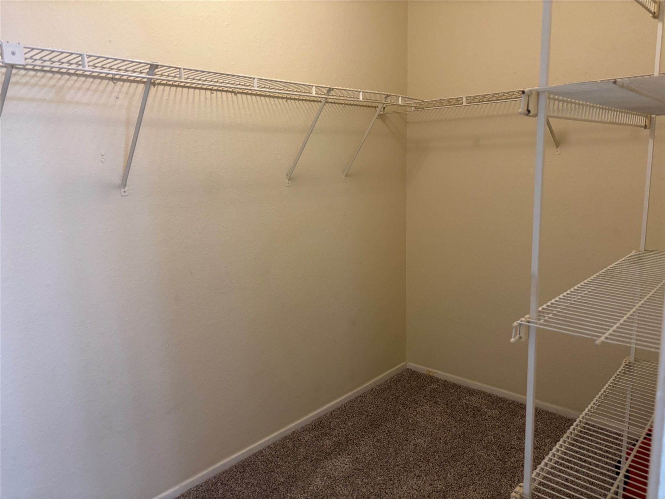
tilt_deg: -10.1
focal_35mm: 26
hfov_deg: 67.3
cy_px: 250
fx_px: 499
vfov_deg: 53.1
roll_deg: +2.2
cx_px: 332
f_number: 1.6
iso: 320
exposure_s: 1/60
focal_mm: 5.96
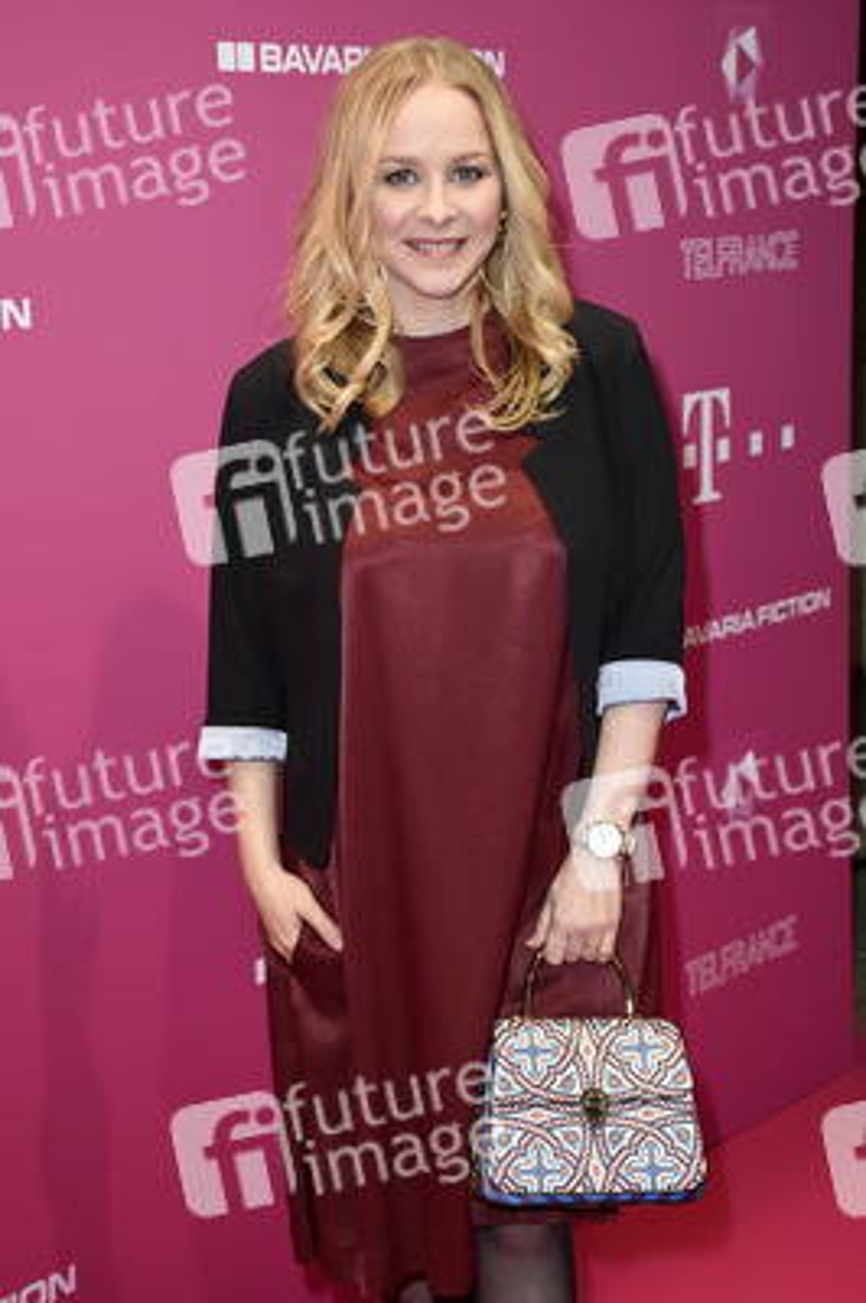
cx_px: 433
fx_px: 2602
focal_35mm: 72
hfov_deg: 18.9
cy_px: 652
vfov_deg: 28.1
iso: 500
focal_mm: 48
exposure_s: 1/160
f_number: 6.3
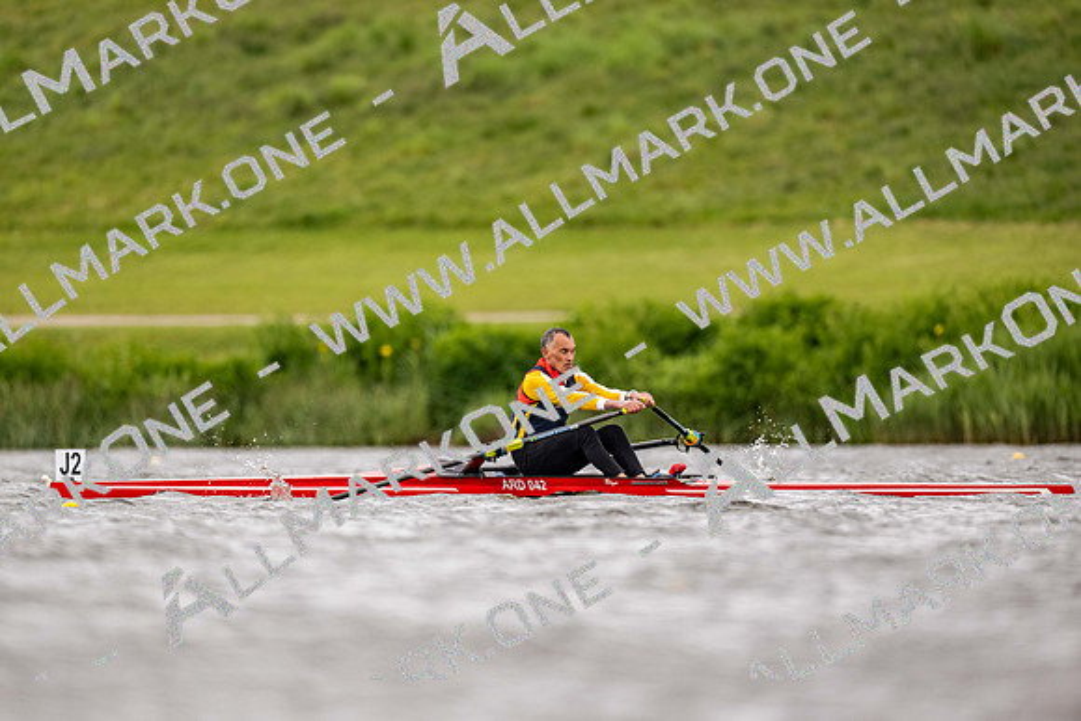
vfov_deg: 2.3
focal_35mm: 600
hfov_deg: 3.4
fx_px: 18020
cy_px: 360
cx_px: 540
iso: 640
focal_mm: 600
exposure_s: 1/2500
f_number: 4
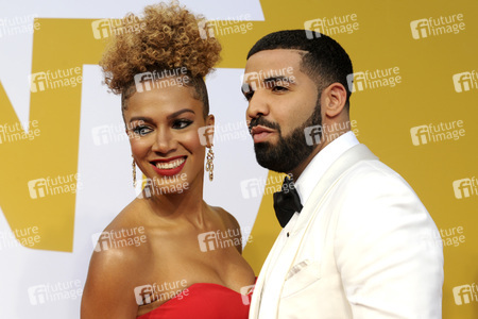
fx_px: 1328
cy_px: 160
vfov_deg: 13.7
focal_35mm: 100
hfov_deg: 20.4
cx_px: 239
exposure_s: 1/160
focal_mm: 100
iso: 640
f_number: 6.3
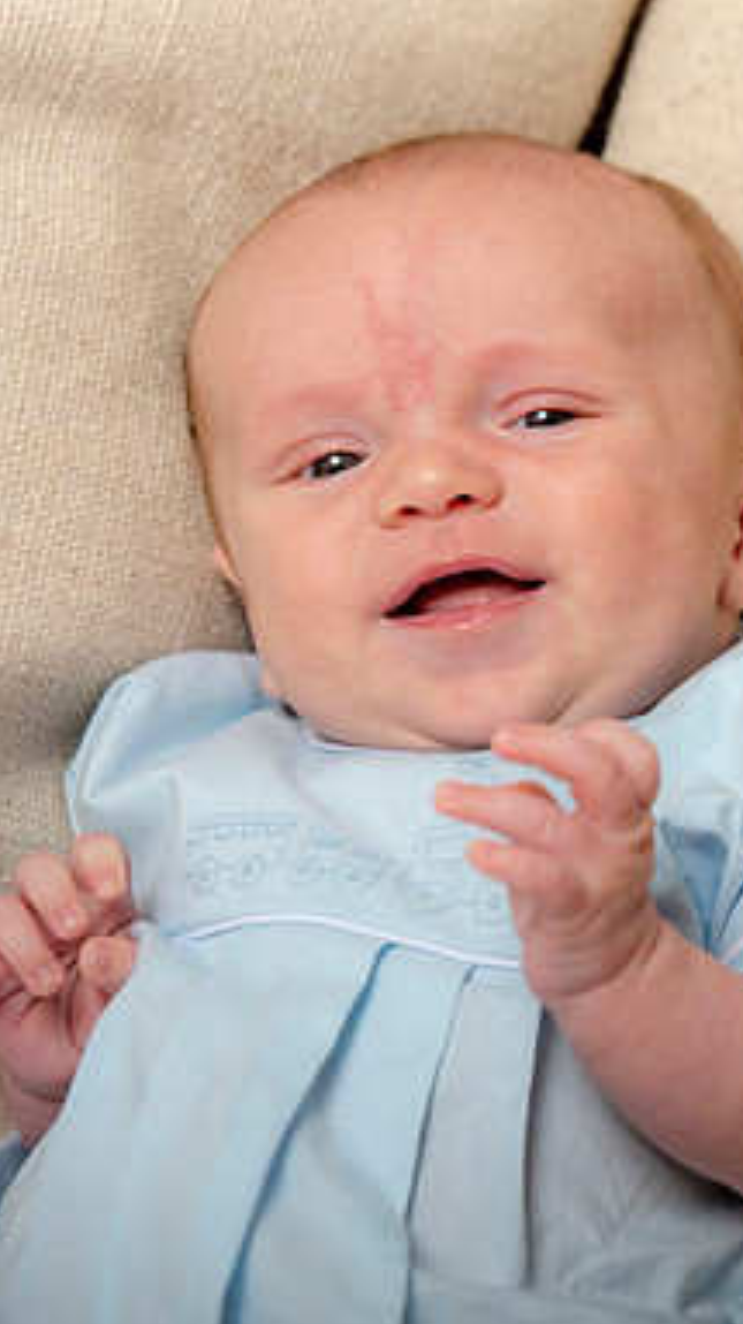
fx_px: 8910
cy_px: 664
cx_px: 608
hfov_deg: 4.8
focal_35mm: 254
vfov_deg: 8.5
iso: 250
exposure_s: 1/200
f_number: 5.6
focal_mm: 160
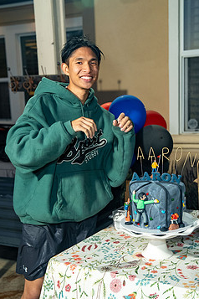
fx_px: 439
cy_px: 174
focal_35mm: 53
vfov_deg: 37.4
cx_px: 115
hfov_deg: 25.5
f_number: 3.5
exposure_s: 1/160
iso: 640
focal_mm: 42
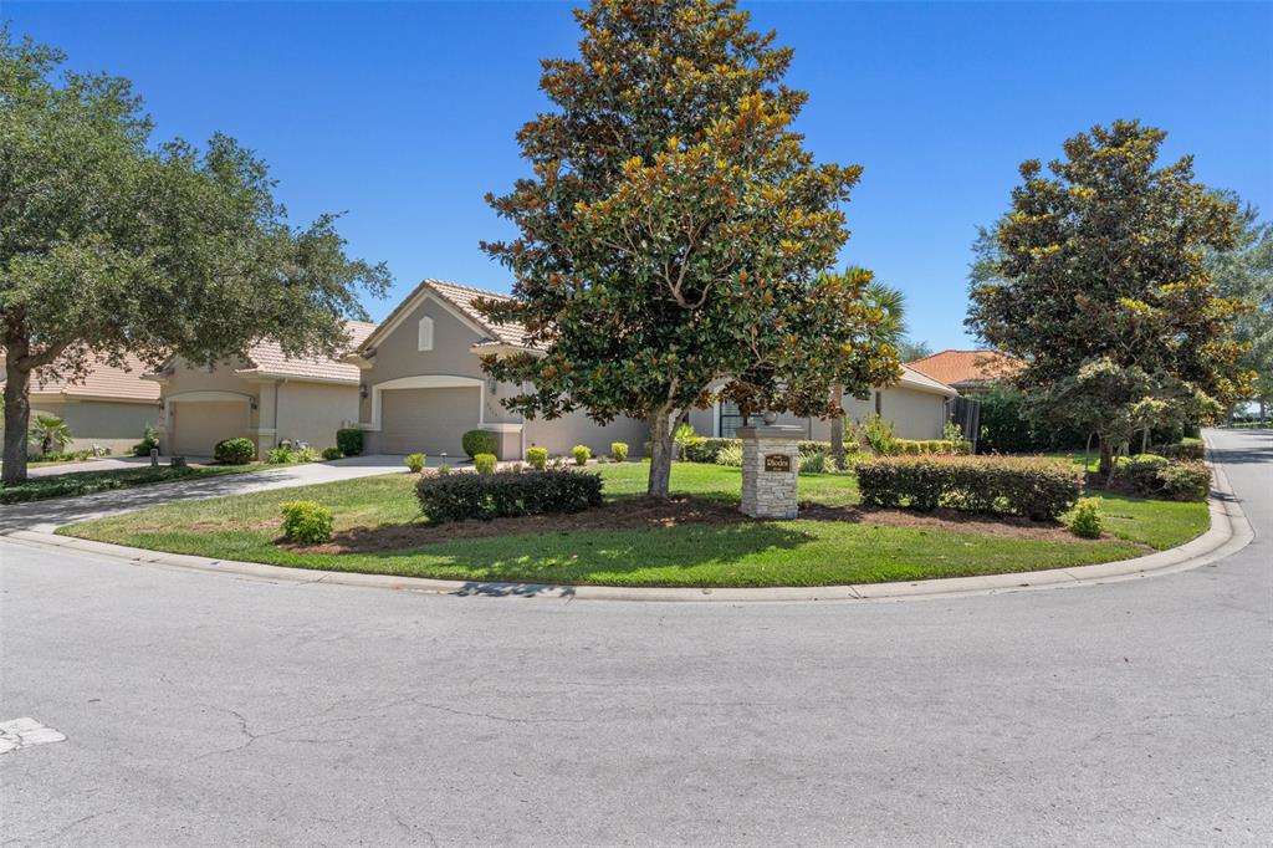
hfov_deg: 77.3
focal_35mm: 22
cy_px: 424
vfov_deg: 56.1
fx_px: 795
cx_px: 636
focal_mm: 15
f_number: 9
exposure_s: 1/1000
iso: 500
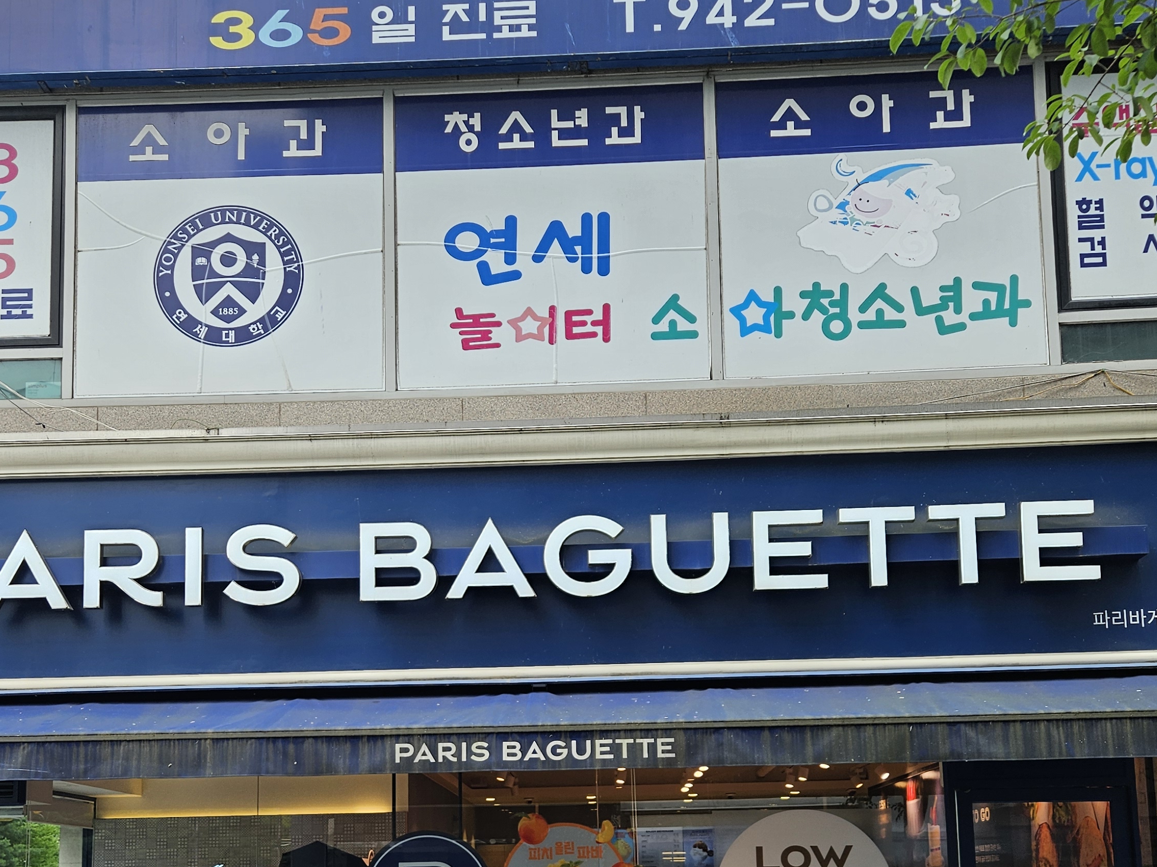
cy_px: 713
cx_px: 559
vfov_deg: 33.9
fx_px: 1370
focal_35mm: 41
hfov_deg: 45.8
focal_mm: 5.4
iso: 25
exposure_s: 1/352
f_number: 1.8
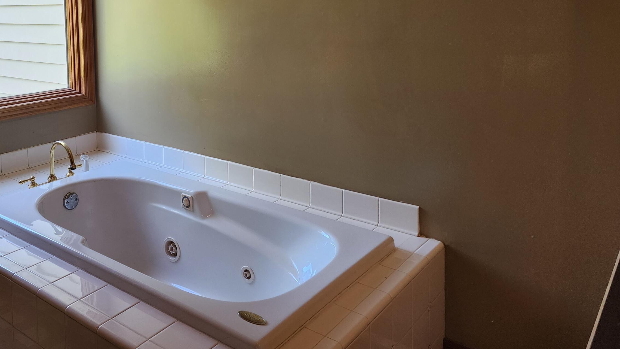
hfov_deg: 58.4
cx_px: 218
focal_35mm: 33
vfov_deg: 34.1
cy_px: 49
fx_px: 542
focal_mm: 6.4
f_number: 1.8
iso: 160
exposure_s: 1/120
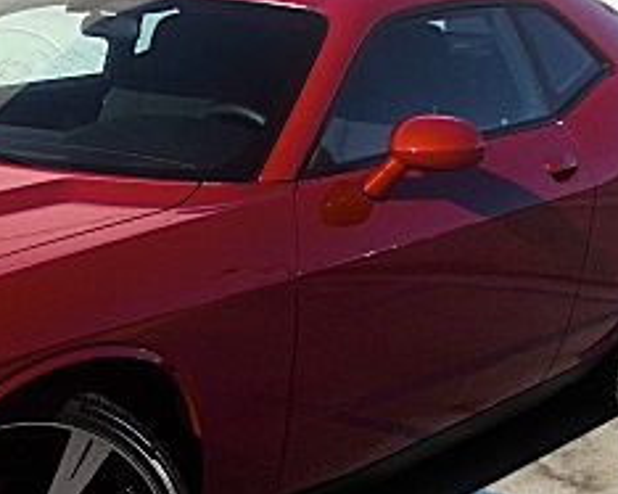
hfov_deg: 19.6
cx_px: 53
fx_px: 1755
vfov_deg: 16.0
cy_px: 333
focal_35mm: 96
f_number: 2.8
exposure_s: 1/500
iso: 50
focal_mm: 6.3
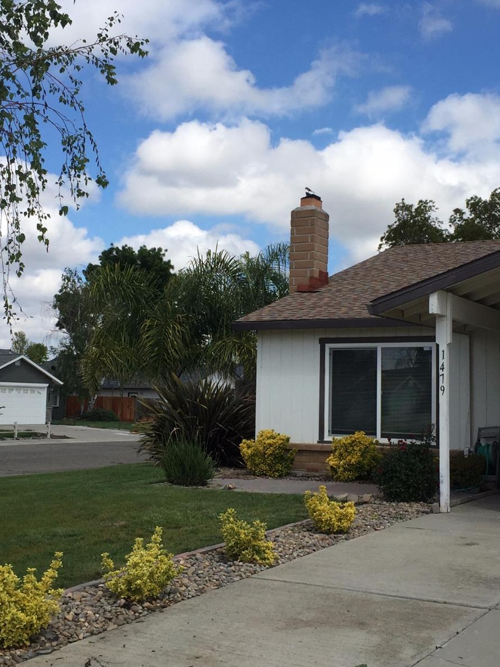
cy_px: 334
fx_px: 944
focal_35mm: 49
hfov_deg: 29.7
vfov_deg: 38.9
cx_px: 259
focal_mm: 4.15
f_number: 2.2
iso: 32
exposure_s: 1/2825
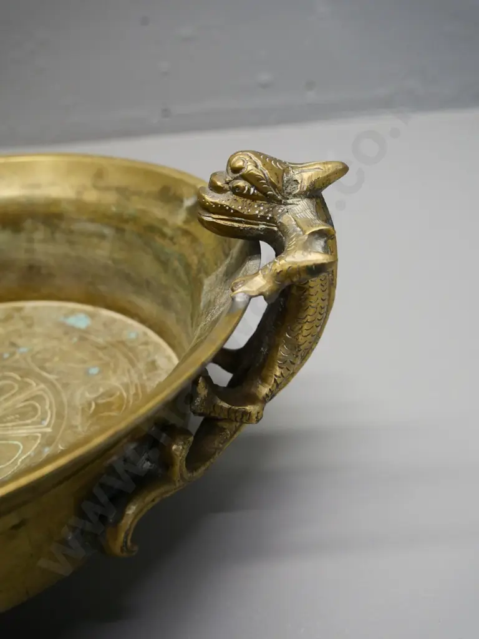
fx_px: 664
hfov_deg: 39.7
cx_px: 240
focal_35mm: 36
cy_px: 320
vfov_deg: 51.4
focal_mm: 18
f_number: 5
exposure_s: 1/80
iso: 1600
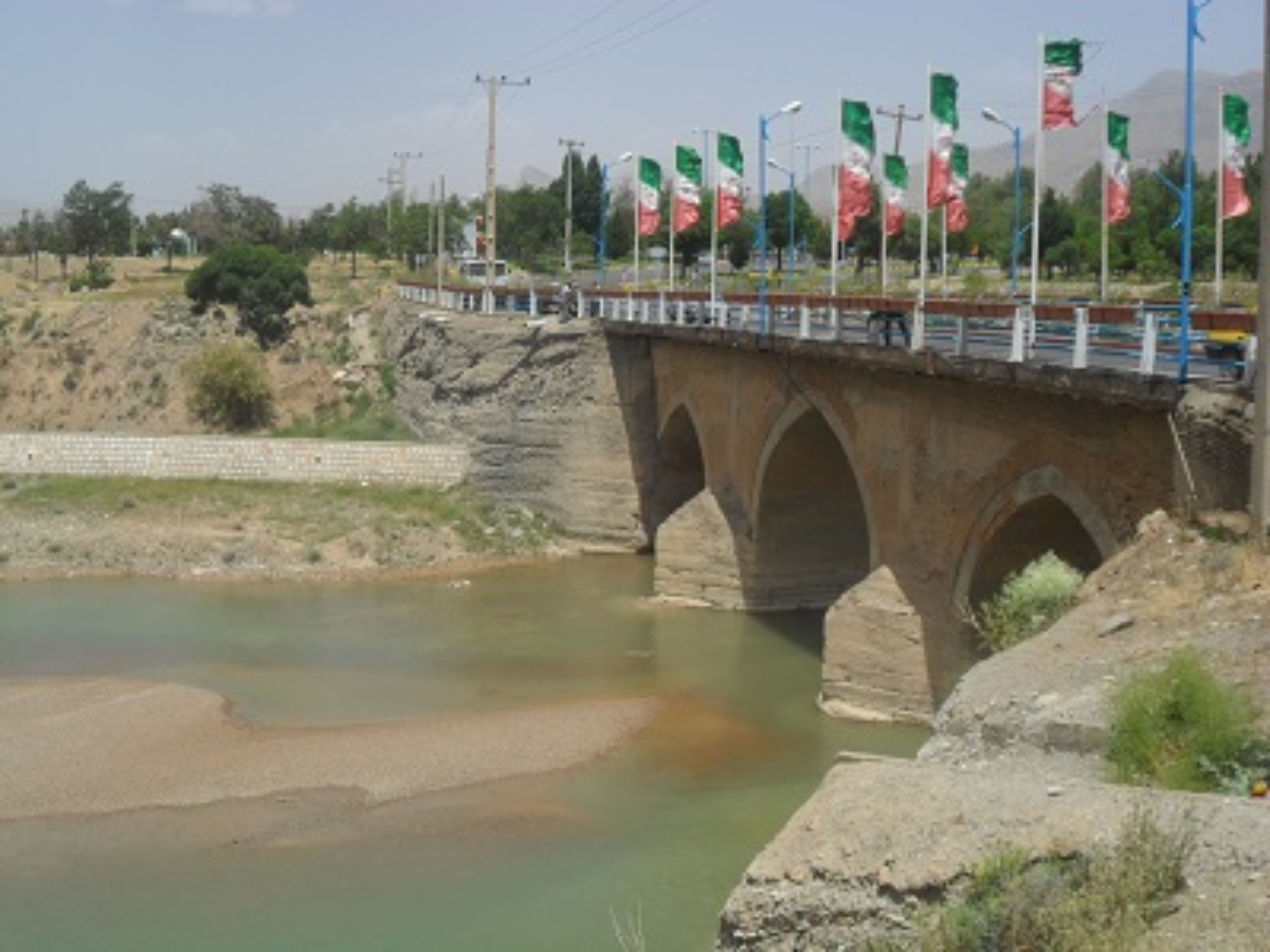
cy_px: 476
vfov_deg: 32.9
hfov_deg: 42.9
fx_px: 1614
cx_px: 635
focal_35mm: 44
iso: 80
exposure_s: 1/750
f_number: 4.5
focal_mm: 7.8
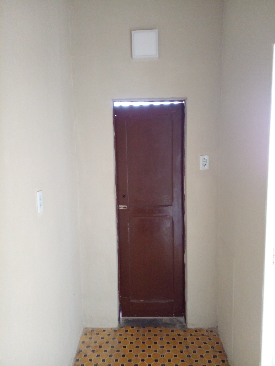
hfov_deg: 51.4
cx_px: 138
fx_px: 286
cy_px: 183
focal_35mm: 27
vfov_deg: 65.3
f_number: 1.9
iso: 400
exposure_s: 1/25
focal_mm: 3.6
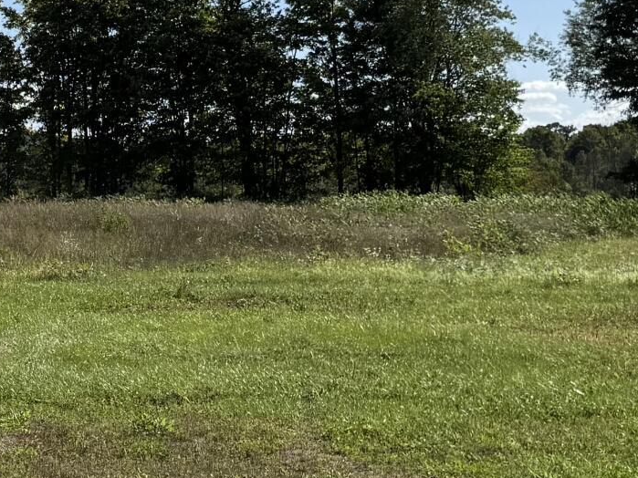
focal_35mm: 103
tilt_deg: +4.4
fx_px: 1898
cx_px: -31
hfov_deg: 18.5
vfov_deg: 14.2
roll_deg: +0.2
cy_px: 42
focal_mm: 6.76
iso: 80
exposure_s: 1/6173
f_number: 1.78
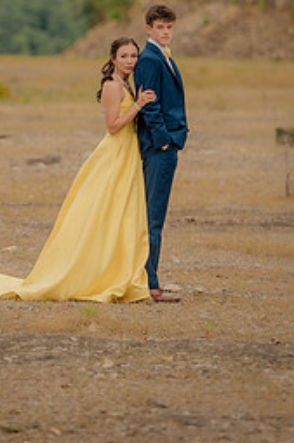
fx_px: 3471
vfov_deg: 7.3
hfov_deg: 4.8
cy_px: 92
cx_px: 72
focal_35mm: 283
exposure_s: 1/250
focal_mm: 160
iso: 160
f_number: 2.8
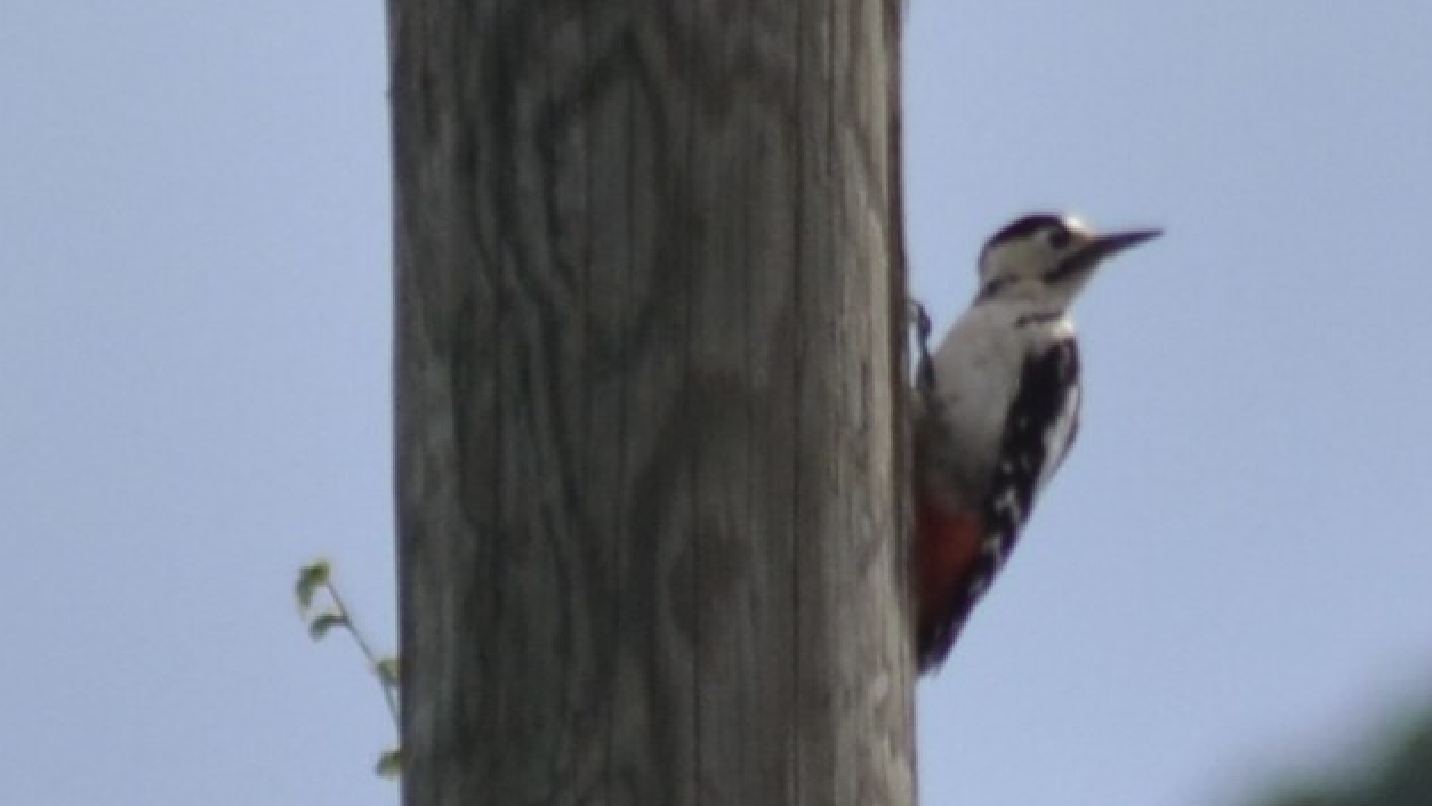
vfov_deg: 1.5
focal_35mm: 789
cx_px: 795
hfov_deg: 2.7
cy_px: 411
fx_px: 29965
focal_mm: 300
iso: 200
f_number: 6.3
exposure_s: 1/1250
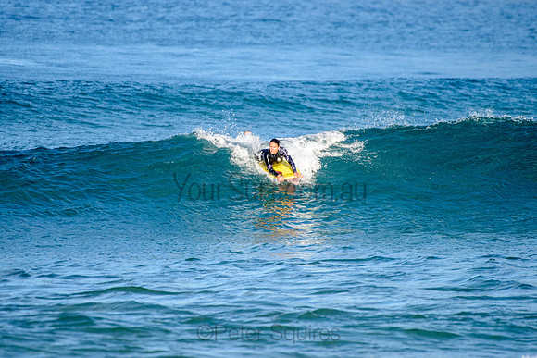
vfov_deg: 2.2
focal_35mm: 613
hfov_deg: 3.4
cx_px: 276
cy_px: 174
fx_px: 9150
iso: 360
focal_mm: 500
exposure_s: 1/2000
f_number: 5.6
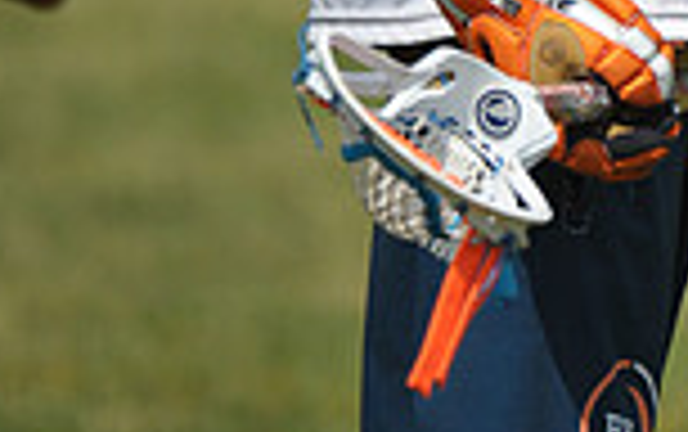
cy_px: -428
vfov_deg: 0.9
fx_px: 28964
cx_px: 657
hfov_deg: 1.4
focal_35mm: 1543
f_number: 4
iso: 640
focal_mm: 400
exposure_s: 1/6400
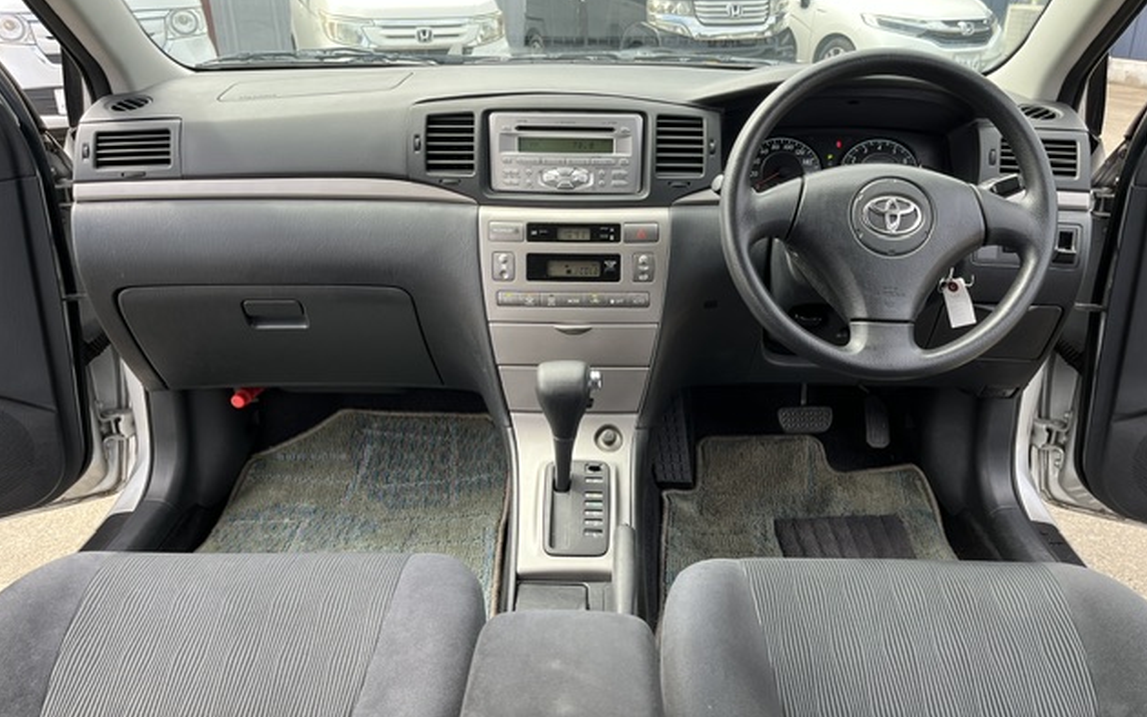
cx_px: 575
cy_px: 384
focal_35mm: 28
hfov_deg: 66.5
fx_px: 875
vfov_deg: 44.5
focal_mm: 5.1
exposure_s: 1/383
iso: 50
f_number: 1.6
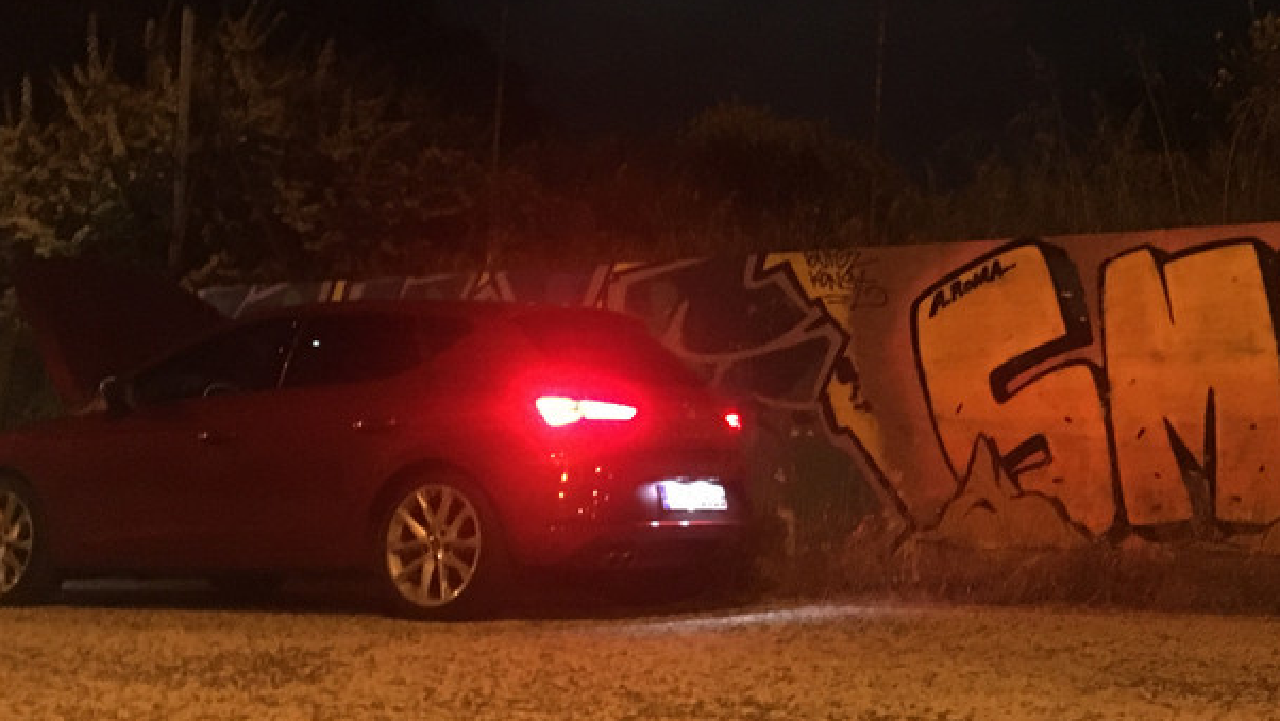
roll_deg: -2.3
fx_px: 1901
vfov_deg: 21.4
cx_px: 741
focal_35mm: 56
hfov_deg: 37.1
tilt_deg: +6.8
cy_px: 242
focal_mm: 4.15
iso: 800
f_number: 2.2
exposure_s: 1/17
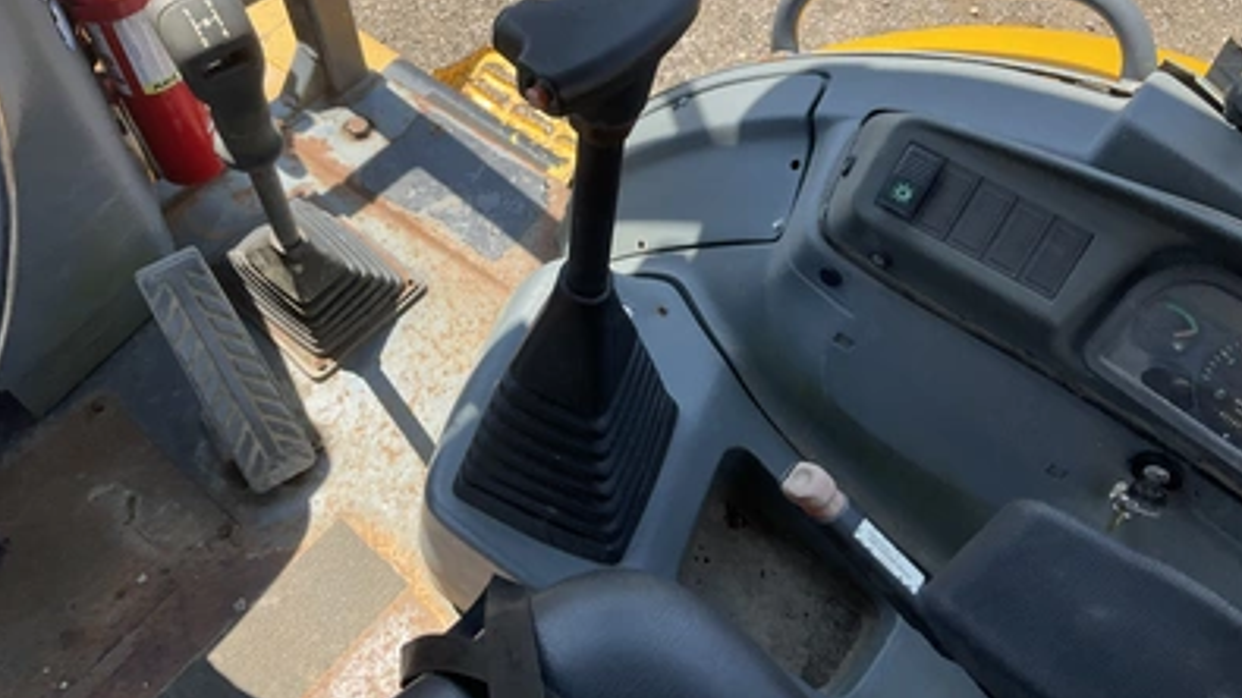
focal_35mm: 32
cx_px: 623
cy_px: 264
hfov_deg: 61.0
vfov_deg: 36.5
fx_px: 1054
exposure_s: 1/666
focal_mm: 3
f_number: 1.8
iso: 25
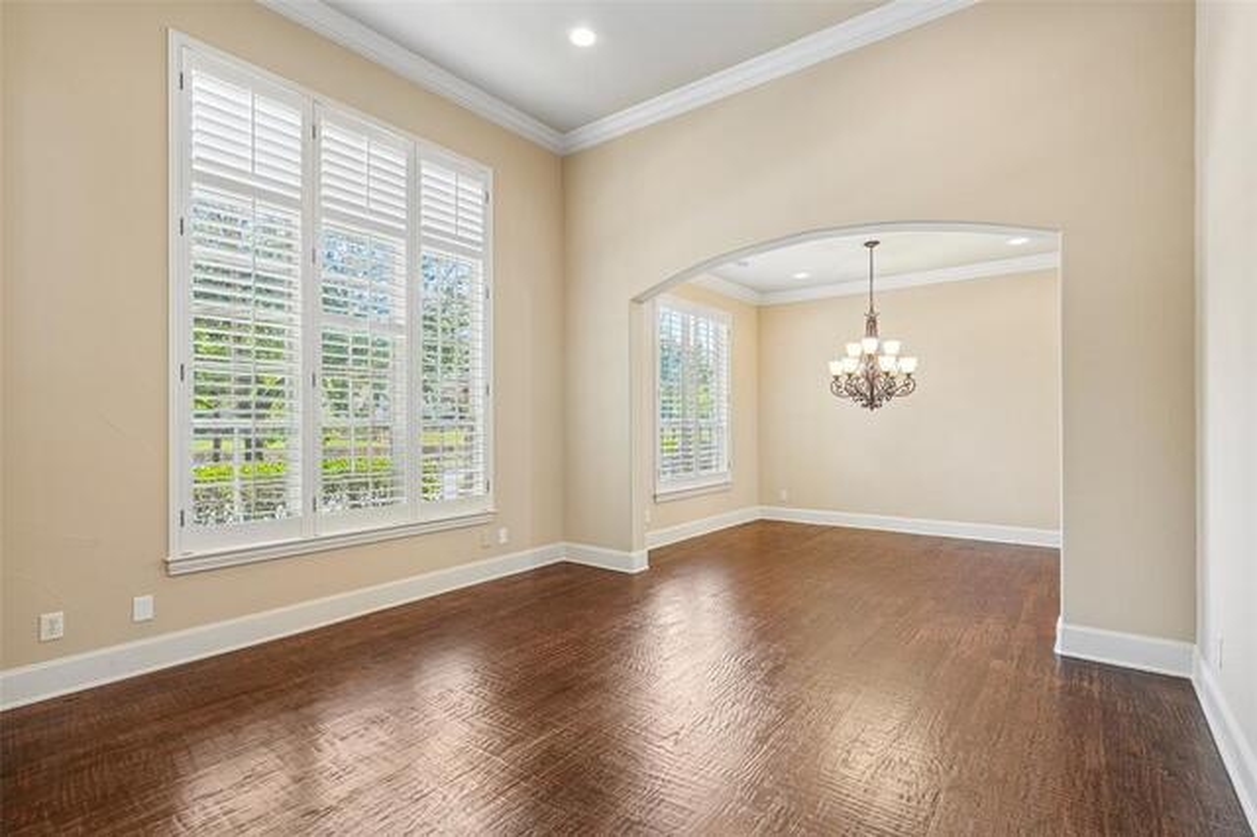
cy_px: 418
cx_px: 628
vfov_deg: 70.4
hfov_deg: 93.3
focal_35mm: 17
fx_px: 593
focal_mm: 17
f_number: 8
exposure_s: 1/30
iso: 320
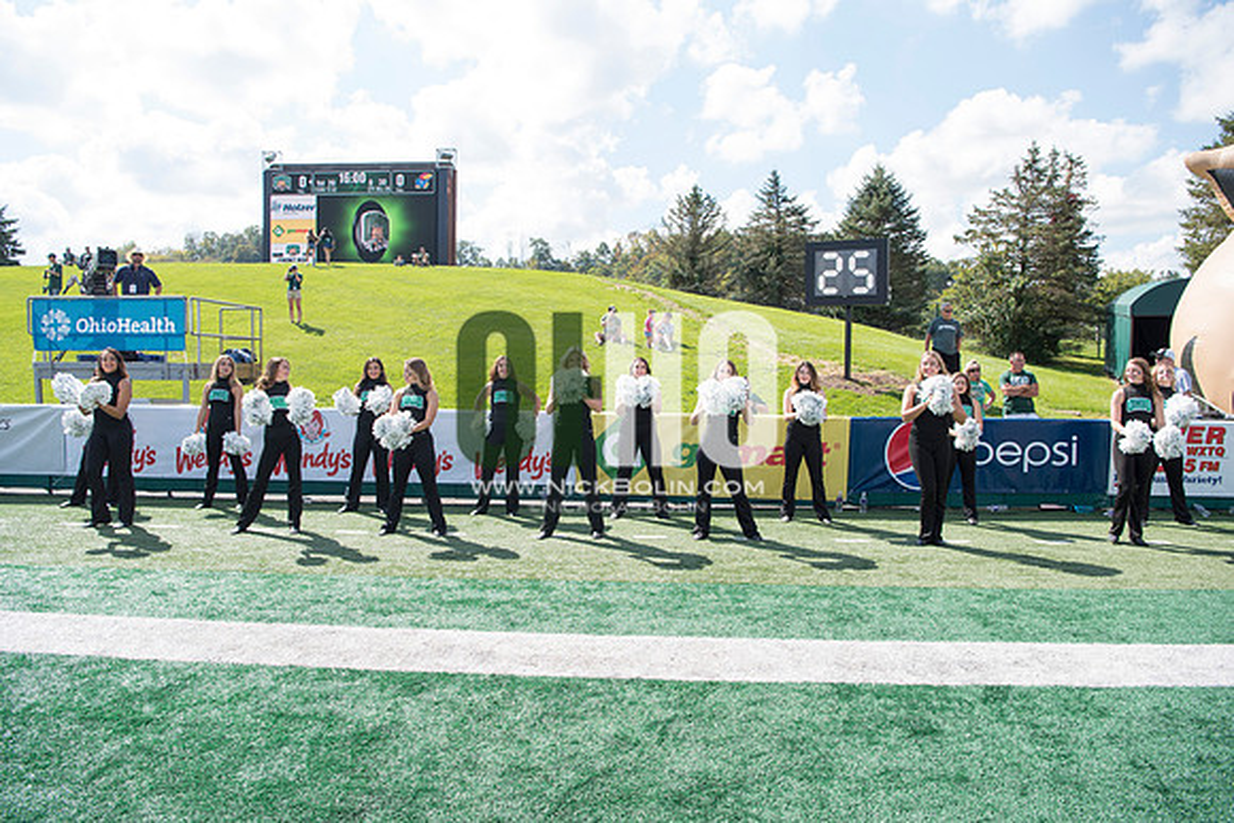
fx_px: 823
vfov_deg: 53.2
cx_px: 617
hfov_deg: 73.7
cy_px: 412
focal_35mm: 24
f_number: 5.6
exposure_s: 1/500
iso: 200
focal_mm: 24
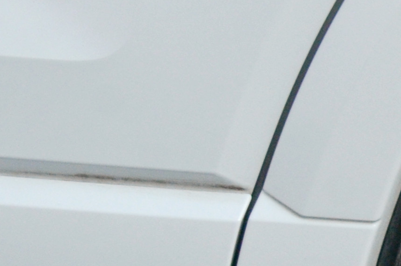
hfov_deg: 7.9
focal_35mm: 233
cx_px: 1085
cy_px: 520
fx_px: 2589
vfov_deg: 5.7
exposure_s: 1/200
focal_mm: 27
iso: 1000
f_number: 8
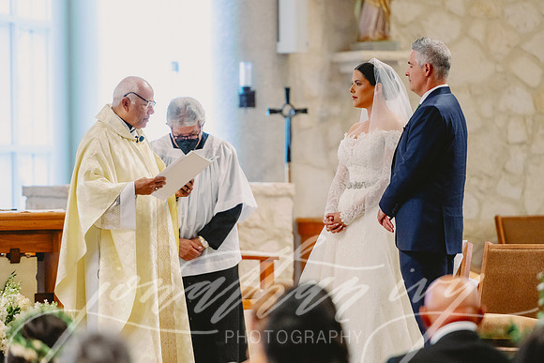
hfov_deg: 10.3
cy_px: 182
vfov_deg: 6.9
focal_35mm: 200
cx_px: 272
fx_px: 3023
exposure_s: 1/320
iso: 2500
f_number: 2.8
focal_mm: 200
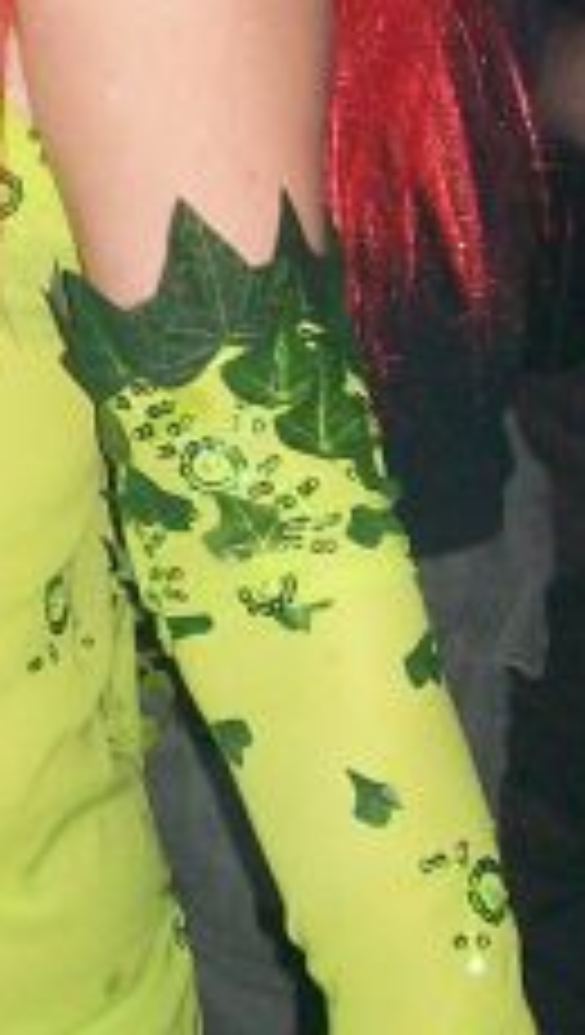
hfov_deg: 8.8
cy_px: -261
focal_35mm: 136
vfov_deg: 15.1
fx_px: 3737
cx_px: -248
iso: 140
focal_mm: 6
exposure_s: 1/64
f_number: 2.7
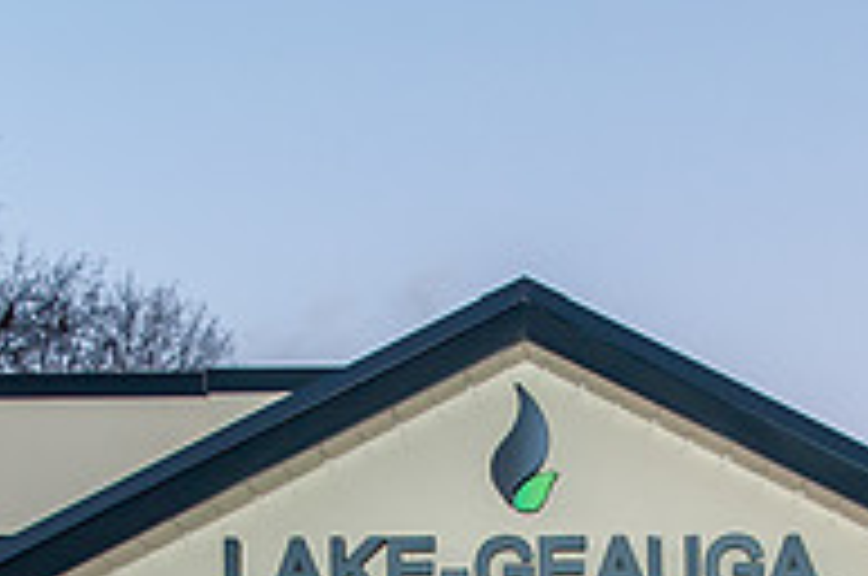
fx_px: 1998
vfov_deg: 14.7
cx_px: 594
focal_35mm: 83
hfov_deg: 24.4
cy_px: 989
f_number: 2.8
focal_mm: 24
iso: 800
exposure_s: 1/160
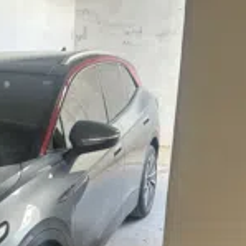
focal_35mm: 57
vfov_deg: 29.2
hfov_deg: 29.3
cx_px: 46
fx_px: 458
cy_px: 205
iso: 160
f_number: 1.78
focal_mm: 6.86
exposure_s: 1/121
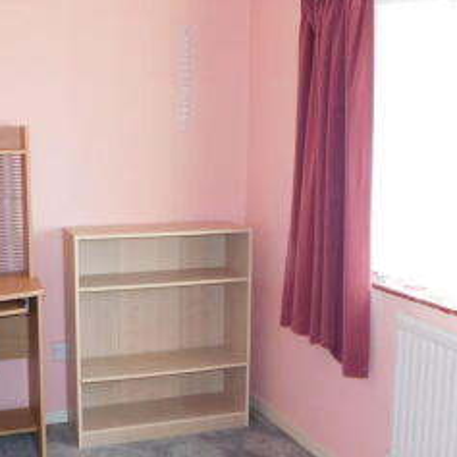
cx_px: 207
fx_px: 747
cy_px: 261
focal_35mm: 50
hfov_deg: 34.0
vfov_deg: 34.0
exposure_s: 1/30
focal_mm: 4
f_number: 3
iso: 200
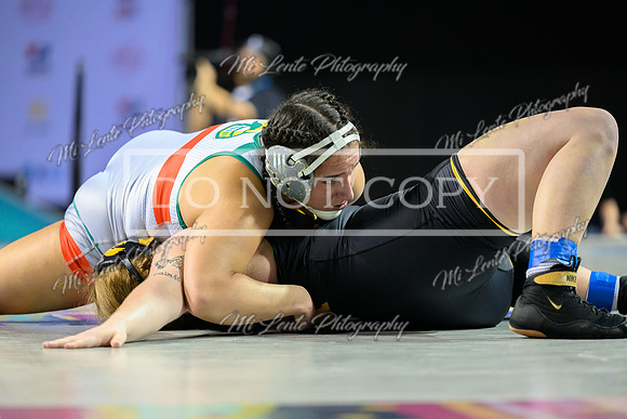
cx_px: 298
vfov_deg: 8.5
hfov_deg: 12.8
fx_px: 2801
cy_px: 216
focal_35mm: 161
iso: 3200
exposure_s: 1/800
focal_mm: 150
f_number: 2.8
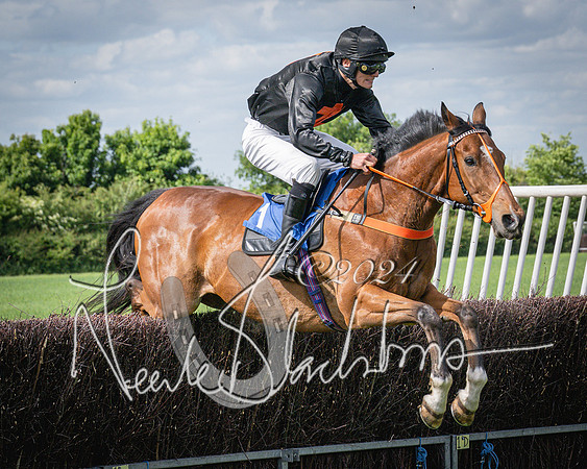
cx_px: 549
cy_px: 213
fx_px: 3200
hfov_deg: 10.4
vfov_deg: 8.4
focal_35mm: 184
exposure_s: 1/2000
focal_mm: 70
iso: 400
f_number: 5
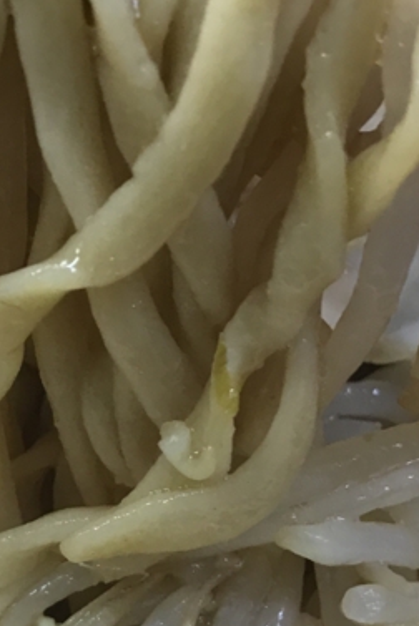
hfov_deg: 17.1
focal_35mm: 79
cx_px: 73
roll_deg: -4.9
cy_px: 448
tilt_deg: -44.9
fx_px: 1377
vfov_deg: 25.4
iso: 50
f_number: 1.8
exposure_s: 1/17
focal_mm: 3.99
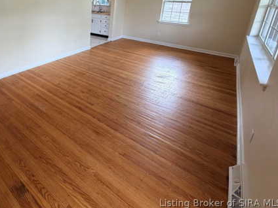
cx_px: 75
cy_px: 46
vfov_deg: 57.3
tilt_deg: -17.0
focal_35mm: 22
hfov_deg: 72.0
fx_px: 177
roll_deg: -0.6
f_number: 2.2
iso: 200
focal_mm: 2.22
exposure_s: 1/120
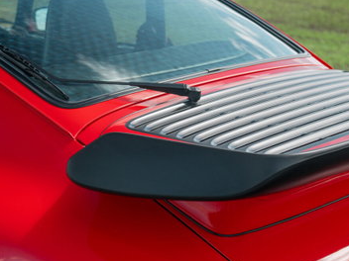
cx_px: 188
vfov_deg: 17.1
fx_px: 847
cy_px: 280
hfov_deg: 23.3
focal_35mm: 84
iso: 100
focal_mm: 30
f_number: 2.8
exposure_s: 1/800
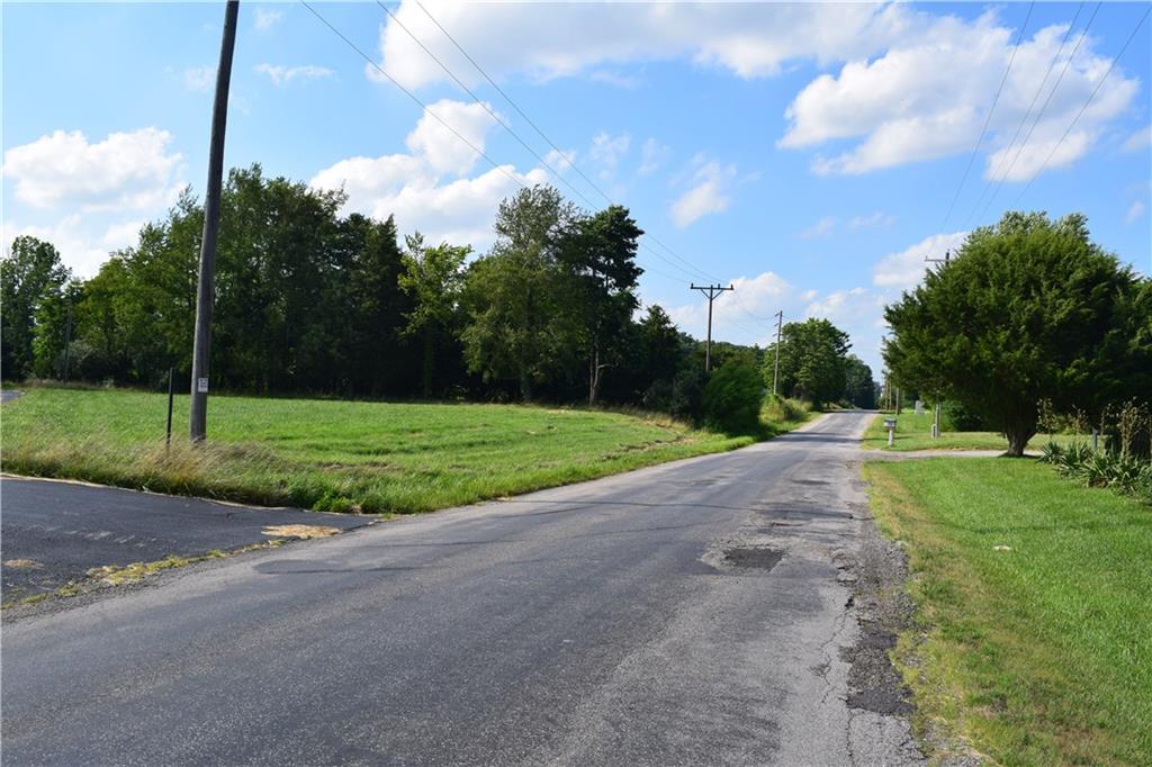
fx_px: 1104
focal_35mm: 34
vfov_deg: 38.3
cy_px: 384
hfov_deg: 55.1
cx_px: 576
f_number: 11
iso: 360
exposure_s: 1/500
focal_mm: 23
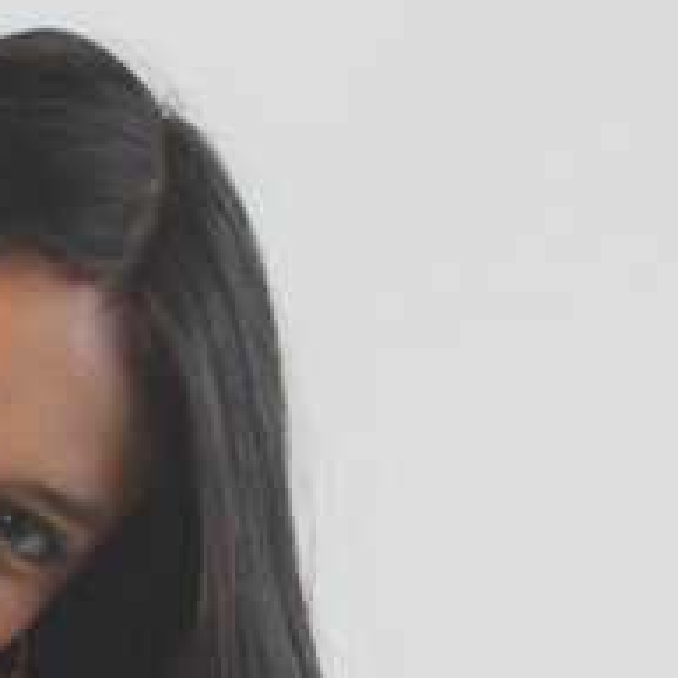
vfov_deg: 7.5
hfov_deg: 7.7
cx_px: -142
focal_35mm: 225
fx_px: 4986
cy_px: 1303
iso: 500
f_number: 4
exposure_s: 1/500
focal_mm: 50
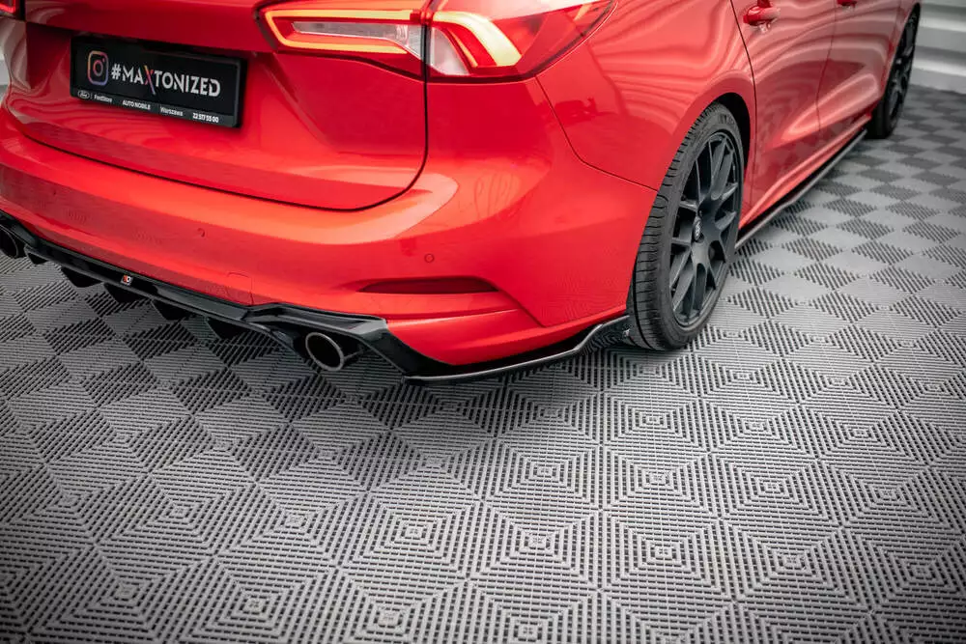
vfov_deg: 37.8
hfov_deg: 54.3
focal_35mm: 35
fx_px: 942
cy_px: 322
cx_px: 482
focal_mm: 35
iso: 1000
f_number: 2.2
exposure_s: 1/100
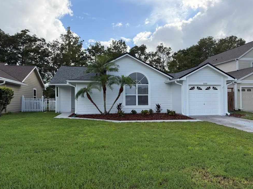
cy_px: 97
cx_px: 125
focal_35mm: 25
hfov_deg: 69.4
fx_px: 183
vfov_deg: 54.9
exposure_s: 1/3759
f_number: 1.78
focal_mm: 6.76
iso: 100
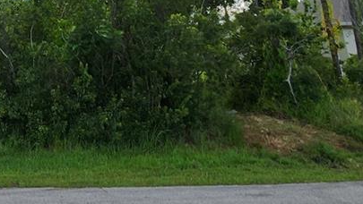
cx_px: 22
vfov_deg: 23.8
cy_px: -82
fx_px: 404
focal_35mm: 42
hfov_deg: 43.3
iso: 32
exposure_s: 1/559
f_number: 2.2
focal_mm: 1.74
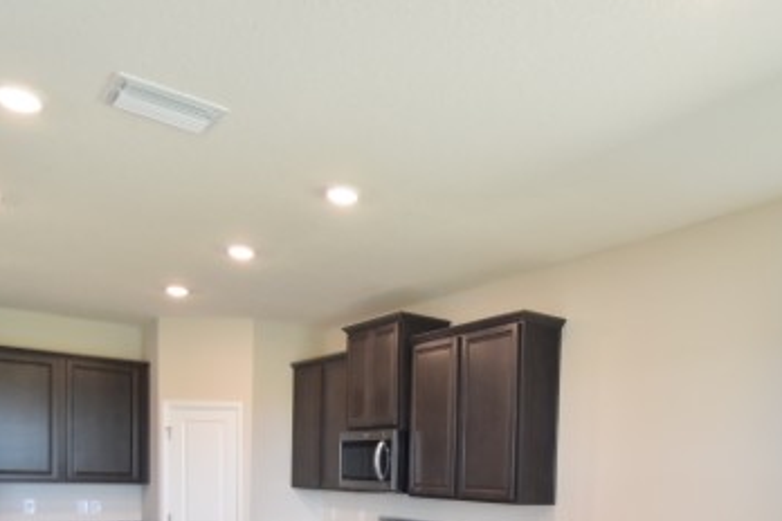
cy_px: 503
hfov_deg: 59.0
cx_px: 519
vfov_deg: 38.3
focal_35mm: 31
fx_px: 673
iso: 800
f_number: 3.5
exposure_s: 1/125
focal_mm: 10
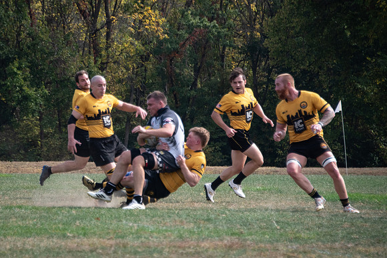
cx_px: 131
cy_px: 143
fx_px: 3404
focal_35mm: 317
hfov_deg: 6.5
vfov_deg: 4.3
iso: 400
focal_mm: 200
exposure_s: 1/2000
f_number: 5.6
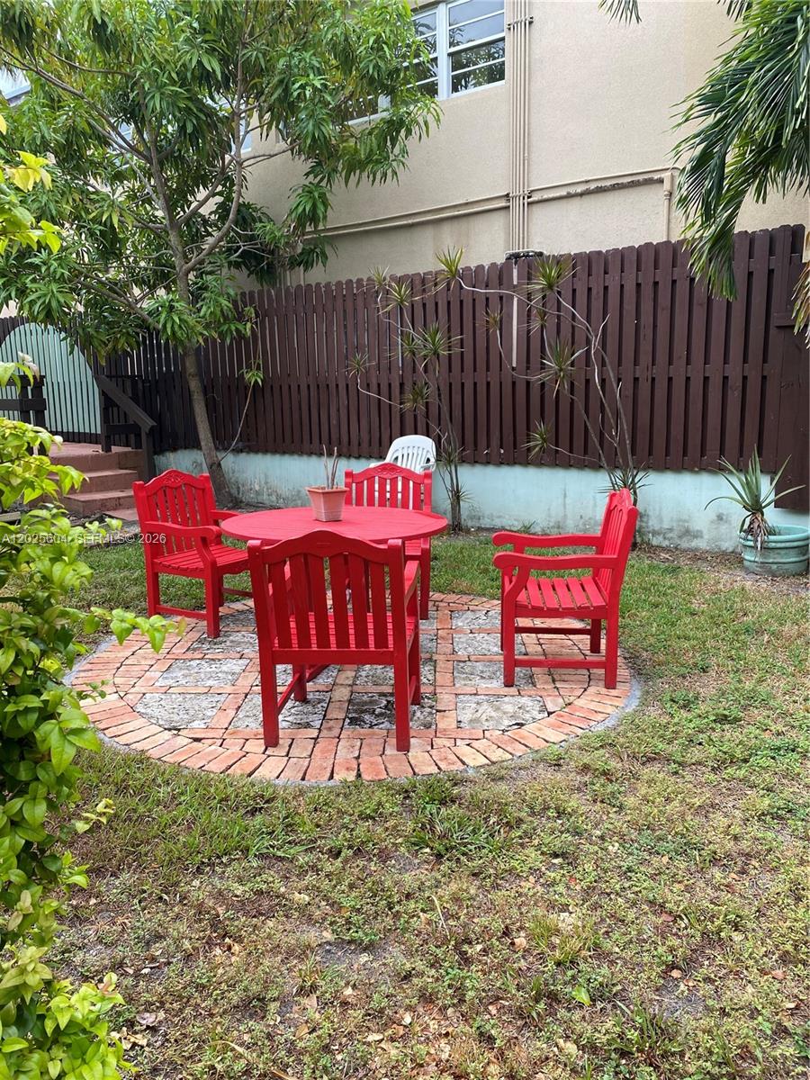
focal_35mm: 26
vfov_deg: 67.3
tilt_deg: -11.1
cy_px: 540
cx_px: 405
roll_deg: +0.3
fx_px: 811
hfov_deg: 53.1
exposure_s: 1/481
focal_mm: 4.25
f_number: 1.8
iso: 32
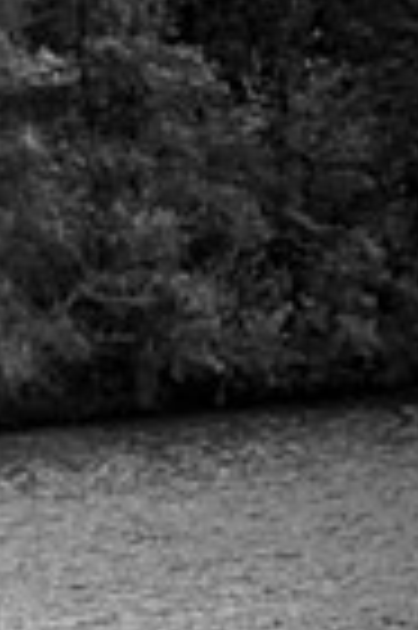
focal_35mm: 434
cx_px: -243
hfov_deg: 3.1
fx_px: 7577
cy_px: 860
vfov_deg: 4.7
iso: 800
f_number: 11
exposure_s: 1/640
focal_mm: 135
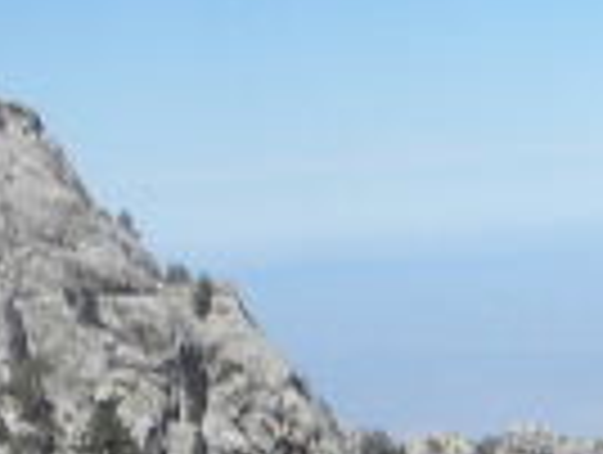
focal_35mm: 215
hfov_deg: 8.1
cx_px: 1660
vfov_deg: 6.8
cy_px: 811
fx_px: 3752
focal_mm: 6.6
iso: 64
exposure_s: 1/108
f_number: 10
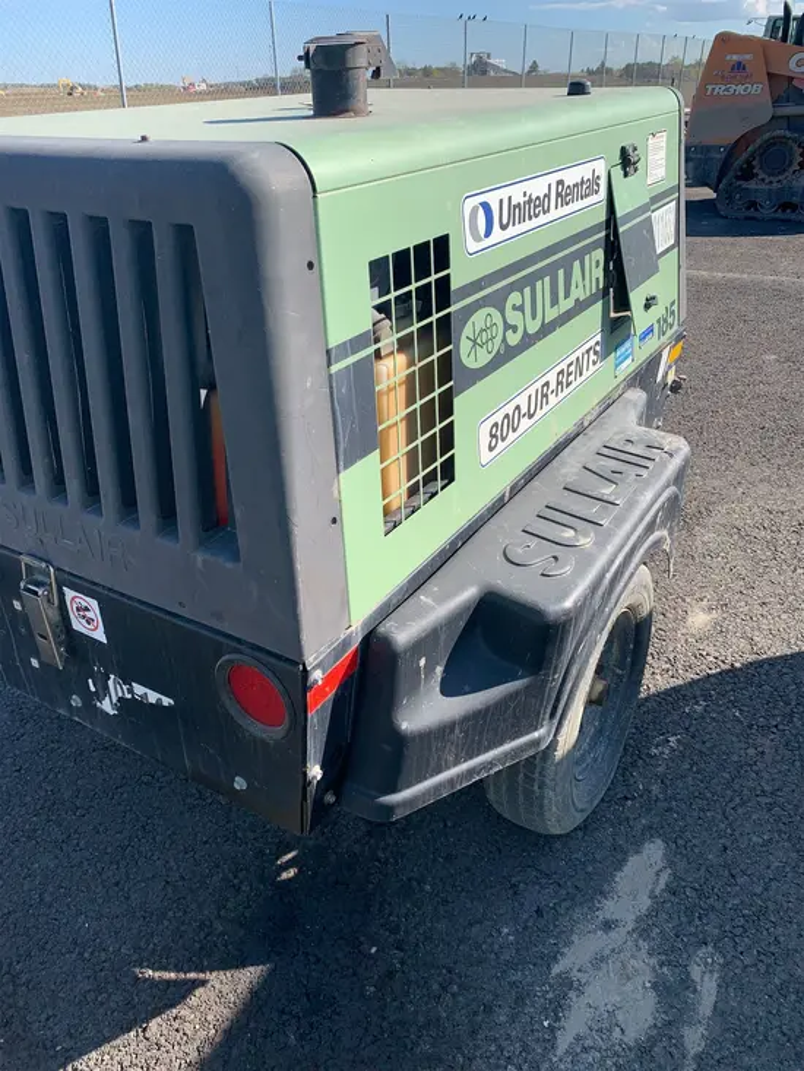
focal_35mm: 26
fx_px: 805
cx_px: 402
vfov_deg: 67.3
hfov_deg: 53.1
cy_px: 536
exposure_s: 1/1689
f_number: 1.8
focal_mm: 4.25
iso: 25
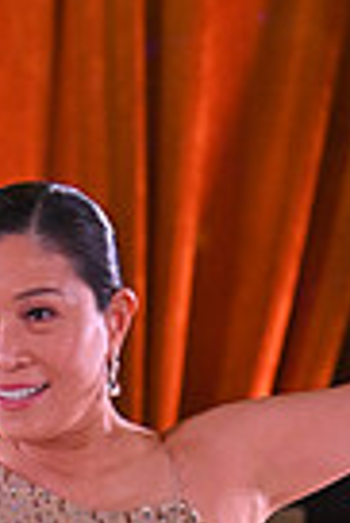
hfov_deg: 3.2
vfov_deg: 4.8
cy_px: 950
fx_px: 6211
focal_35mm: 427
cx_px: -290
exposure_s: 1/400
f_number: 5
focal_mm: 100
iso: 3200
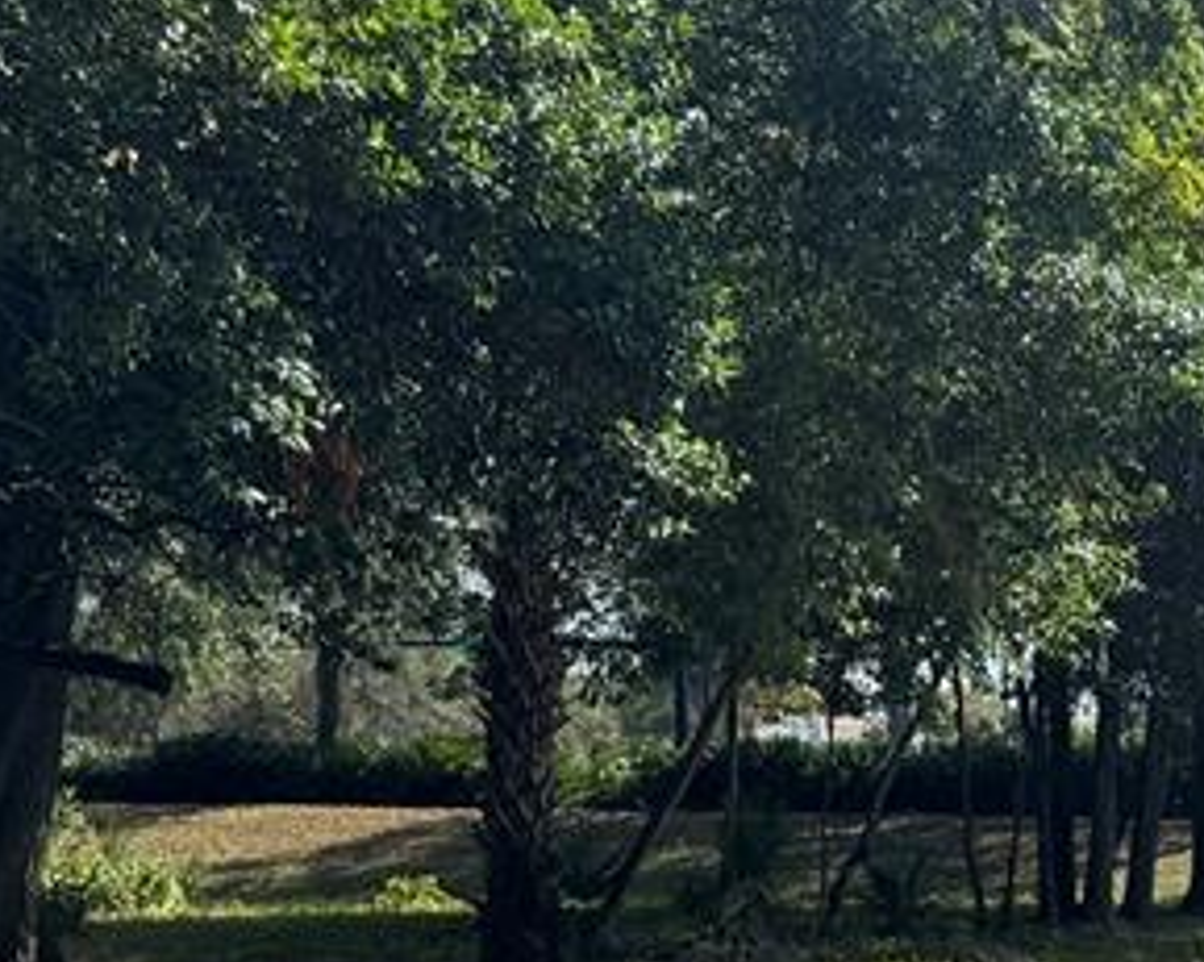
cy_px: 1037
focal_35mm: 83
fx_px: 2957
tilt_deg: -3.8
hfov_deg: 21.7
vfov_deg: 17.9
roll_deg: -0.3
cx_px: 1358
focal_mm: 6.76
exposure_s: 1/2833
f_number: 1.78
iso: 80
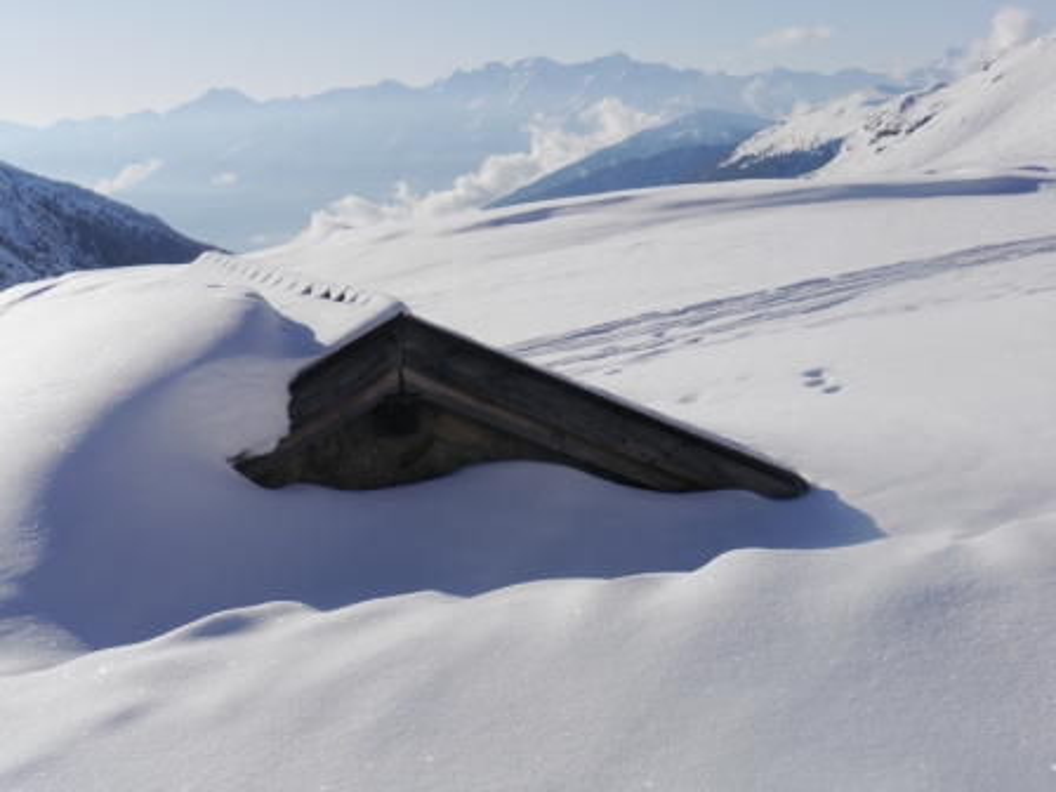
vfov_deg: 26.1
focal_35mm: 56
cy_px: 396
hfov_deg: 34.3
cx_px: 528
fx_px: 1708
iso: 160
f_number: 11
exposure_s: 1/500
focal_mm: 28
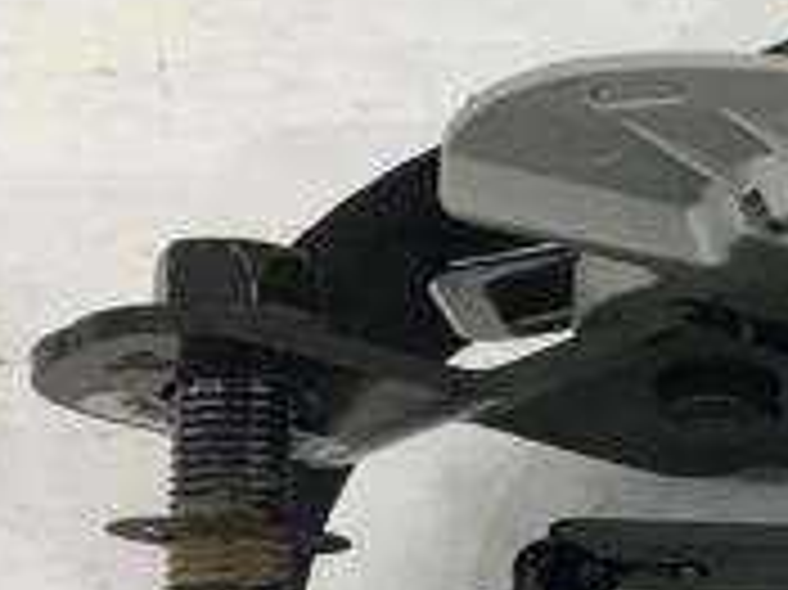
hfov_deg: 17.1
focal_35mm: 106
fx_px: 2411
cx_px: 1126
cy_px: 576
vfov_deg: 13.8
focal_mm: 4.15
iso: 25
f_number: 2.2
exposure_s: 1/33
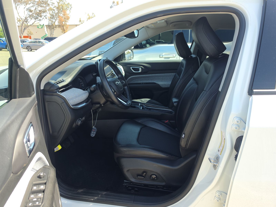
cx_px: 138
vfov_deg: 58.9
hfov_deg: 73.9
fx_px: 183
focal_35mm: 23
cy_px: 104
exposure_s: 1/249
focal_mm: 6.5
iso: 21
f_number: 1.4
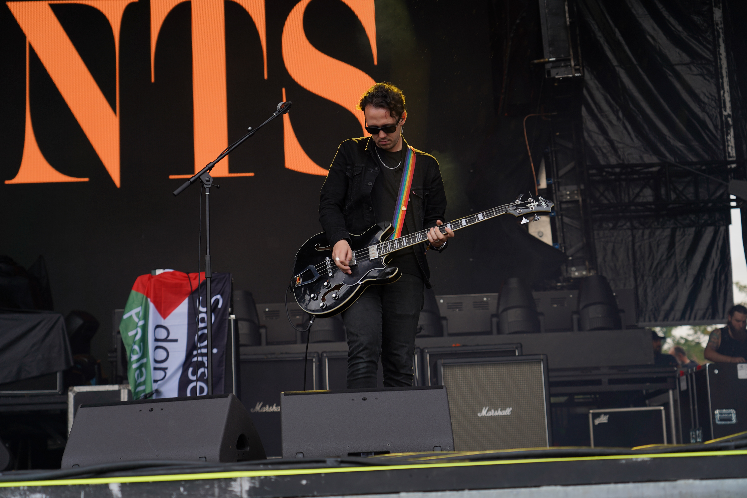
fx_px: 1411
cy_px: 249
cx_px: 374
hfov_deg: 29.7
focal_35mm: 68
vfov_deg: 20.0
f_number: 4.5
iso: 100
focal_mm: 68
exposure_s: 1/100
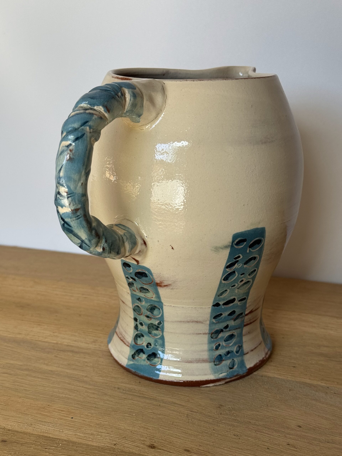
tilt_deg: -17.3
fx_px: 632
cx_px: 171
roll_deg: -0.6
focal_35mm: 48
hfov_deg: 30.3
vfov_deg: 39.7
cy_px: 228
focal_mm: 6.76
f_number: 1.78
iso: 64
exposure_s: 1/488
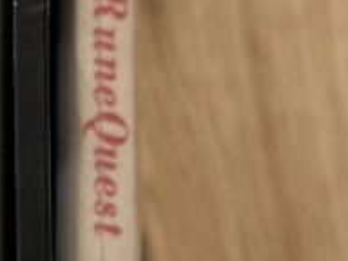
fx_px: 2574
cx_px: 22
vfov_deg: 5.8
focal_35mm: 256
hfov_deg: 7.7
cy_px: 319
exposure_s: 1/76
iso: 80
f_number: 1.78
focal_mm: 6.86
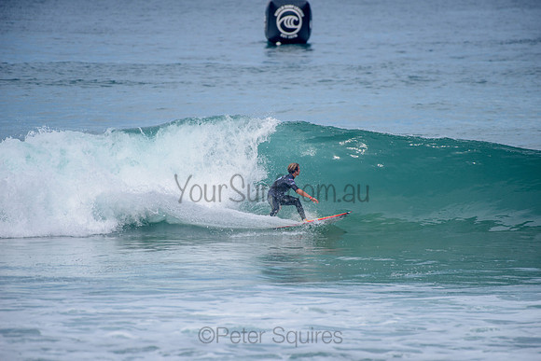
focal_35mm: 500
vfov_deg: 2.8
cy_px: 180
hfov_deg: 4.1
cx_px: 270
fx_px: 7515
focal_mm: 500
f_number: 5.6
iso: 180
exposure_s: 1/2000
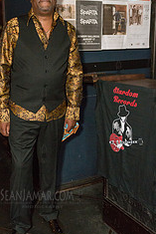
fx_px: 299
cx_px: 44
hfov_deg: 28.9
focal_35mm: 46
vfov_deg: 42.6
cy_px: 98
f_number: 2.8
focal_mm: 24
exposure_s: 1/640
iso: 3200
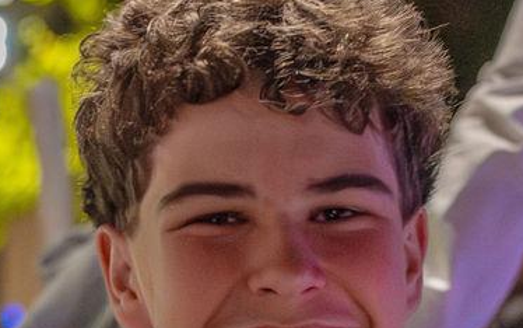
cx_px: 460
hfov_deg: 11.4
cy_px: 627
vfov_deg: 7.0
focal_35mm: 183
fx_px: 2609
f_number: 2
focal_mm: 35
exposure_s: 1/160
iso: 25600
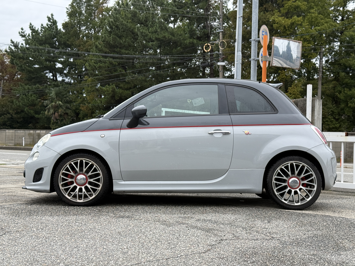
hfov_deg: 39.7
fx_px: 492
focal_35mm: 48
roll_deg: -1.7
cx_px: 178
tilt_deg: +1.0
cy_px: 133
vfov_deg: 30.3
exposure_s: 1/1678
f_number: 1.78
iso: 80
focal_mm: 6.76
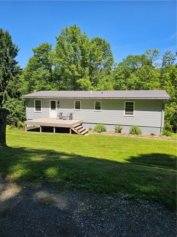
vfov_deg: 73.9
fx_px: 157
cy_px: 118
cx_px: 88
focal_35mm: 23
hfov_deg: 58.9
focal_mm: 6.3
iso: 10
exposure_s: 1/593
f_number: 1.7
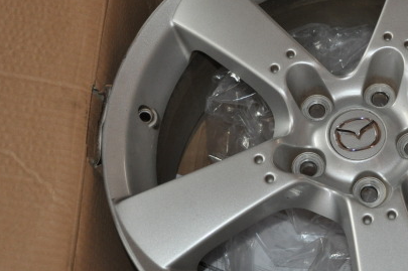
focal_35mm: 77
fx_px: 872
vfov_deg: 17.7
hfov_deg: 25.5
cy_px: 128
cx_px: 367
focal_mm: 26
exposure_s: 1/30
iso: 800
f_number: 4.2
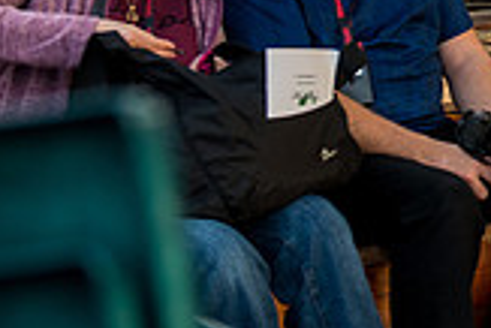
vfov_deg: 7.9
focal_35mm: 171
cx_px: 744
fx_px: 2334
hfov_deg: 11.5
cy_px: -161
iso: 1600
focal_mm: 48
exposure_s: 1/800
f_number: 2.8
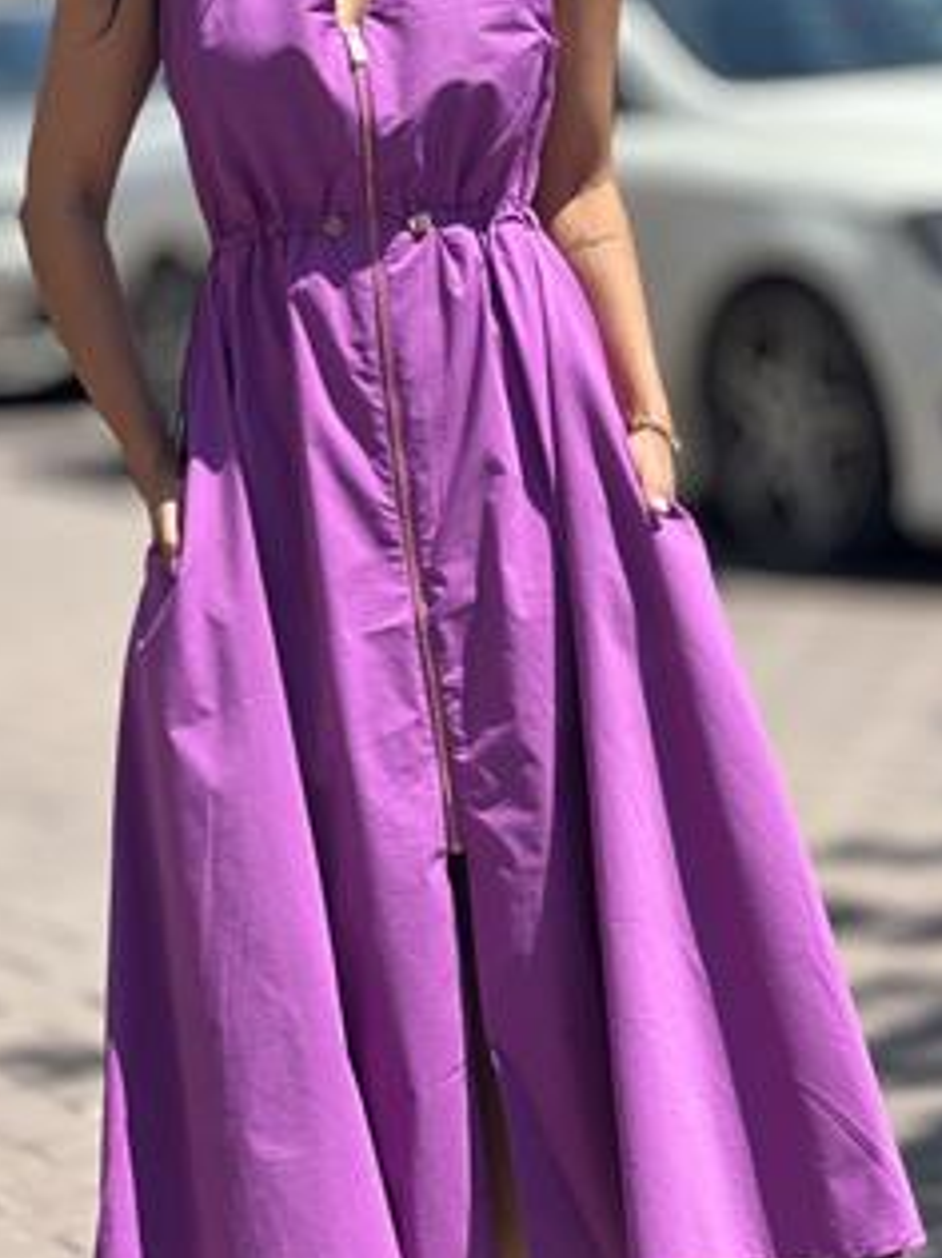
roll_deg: +5.9
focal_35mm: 101
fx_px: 3667
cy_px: 533
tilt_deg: -4.1
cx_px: 459
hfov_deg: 14.6
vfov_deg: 19.4
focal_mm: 9
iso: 32
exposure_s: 1/490
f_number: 2.8
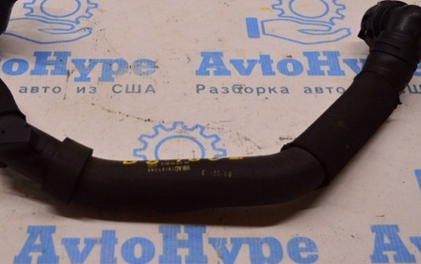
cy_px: 82
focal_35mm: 68
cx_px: 161
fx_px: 778
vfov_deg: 19.2
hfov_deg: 30.2
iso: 1600
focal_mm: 31
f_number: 4.2
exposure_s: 1/400
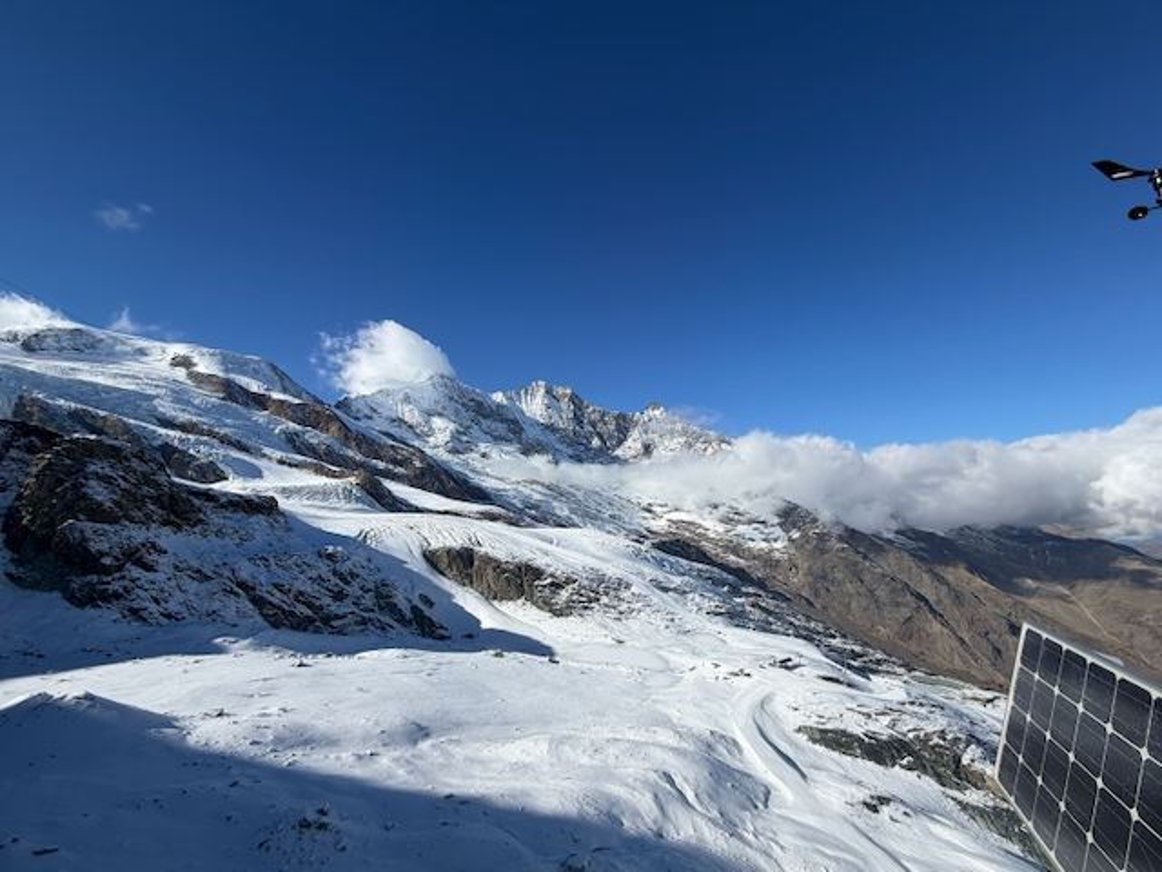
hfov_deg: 102.1
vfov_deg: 85.7
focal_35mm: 14
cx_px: 581
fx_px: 470
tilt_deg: +10.6
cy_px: 436
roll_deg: +1.4
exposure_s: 1/1572
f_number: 2.2
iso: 20
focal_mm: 2.22
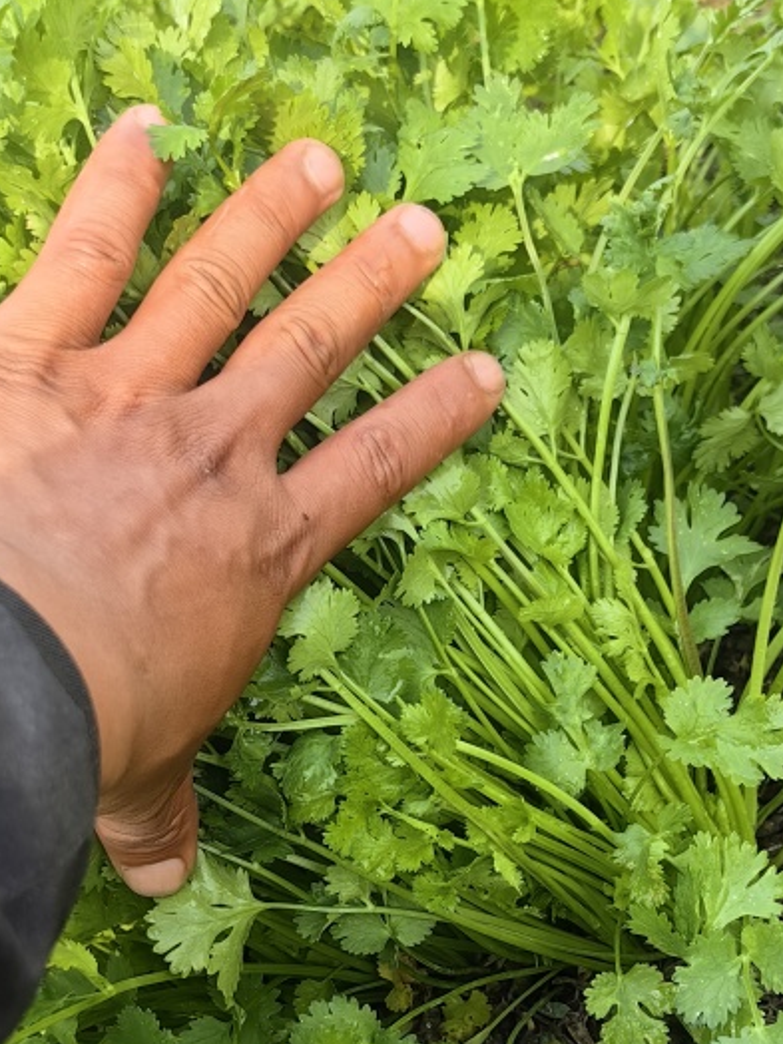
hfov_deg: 26.4
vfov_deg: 34.2
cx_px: 516
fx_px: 1659
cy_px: 782
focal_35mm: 55
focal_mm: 5.75
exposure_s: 1/913
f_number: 2
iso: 64
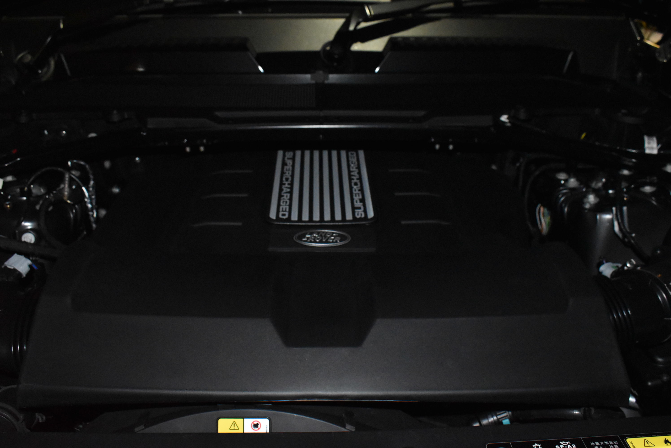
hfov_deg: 59.5
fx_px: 588
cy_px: 224
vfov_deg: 41.8
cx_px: 336
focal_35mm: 32
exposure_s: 1/60
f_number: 8
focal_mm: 21
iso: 6400
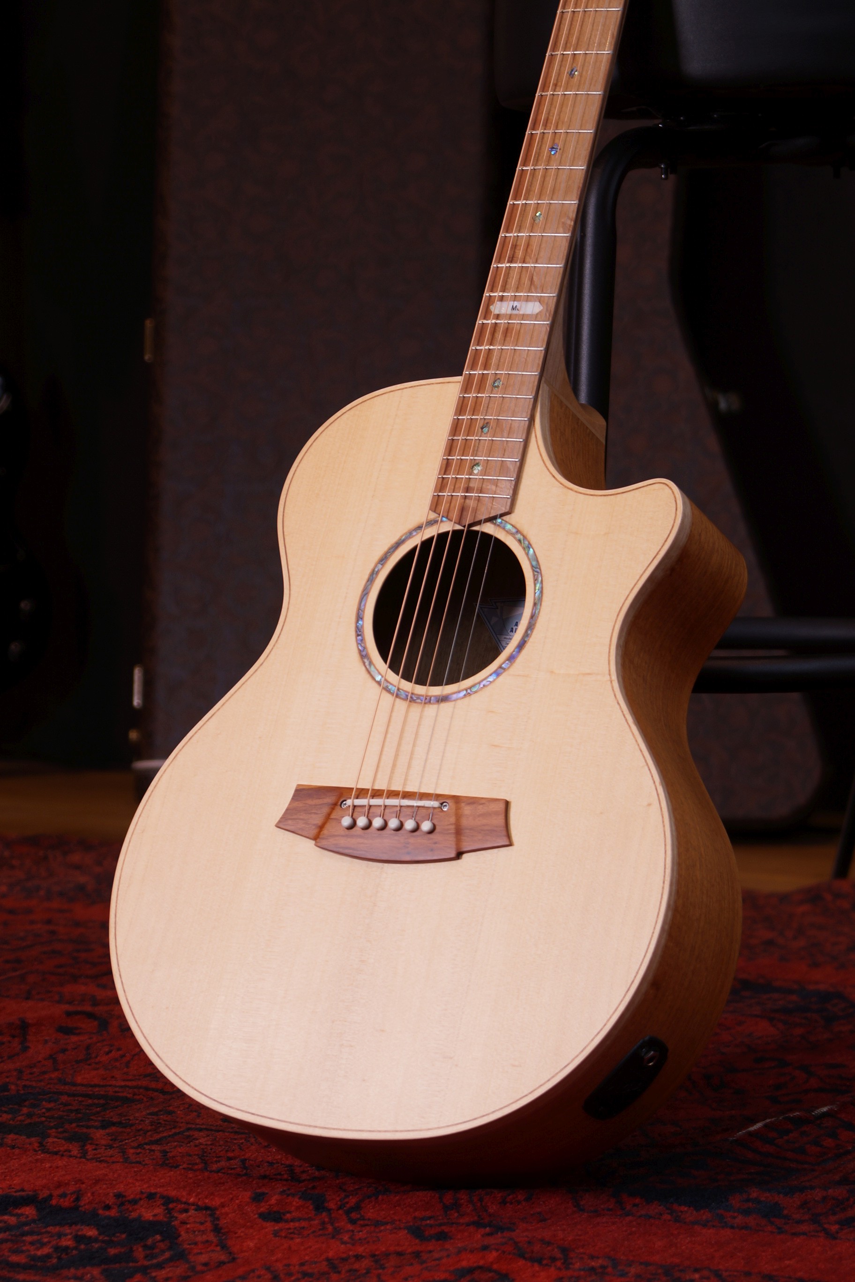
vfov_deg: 18.2
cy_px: 641
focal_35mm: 112
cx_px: 428
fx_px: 4007
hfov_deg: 12.2
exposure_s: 1/13
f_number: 5
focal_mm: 75
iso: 100
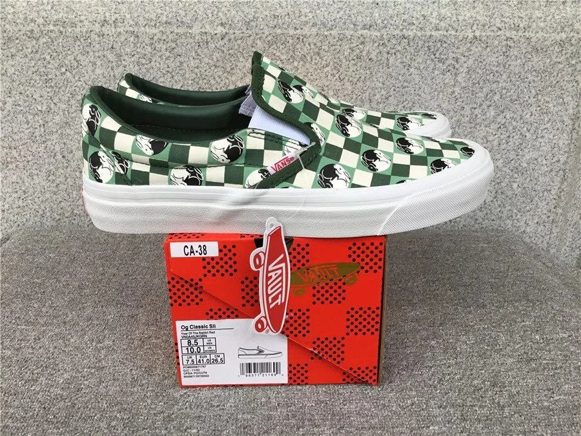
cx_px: 290
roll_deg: -0.4
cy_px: 218
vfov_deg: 45.4
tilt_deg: -21.9
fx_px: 520
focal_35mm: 31
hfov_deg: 58.4
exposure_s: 1/100
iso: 40
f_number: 2.4
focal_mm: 3.3
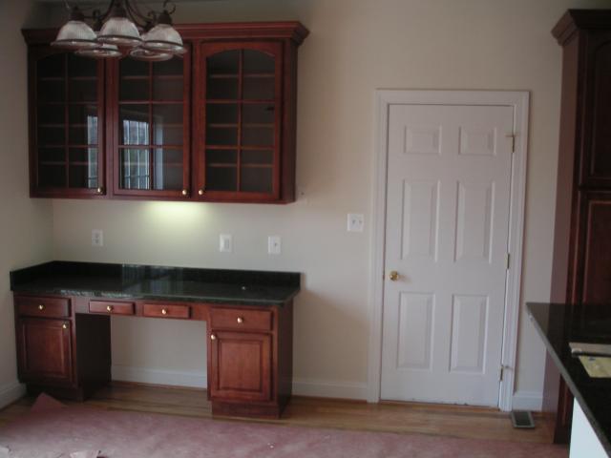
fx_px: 671
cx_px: 306
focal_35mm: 38
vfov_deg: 37.7
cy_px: 229
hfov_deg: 49.0
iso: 64
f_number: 2.8
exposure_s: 1/45
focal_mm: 6
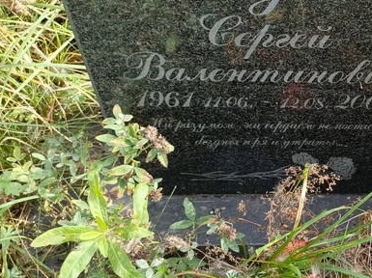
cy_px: 104
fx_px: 558
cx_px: 343
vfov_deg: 27.9
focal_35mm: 52
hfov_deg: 34.5
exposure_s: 1/139
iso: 112
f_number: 1.69
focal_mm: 4.76
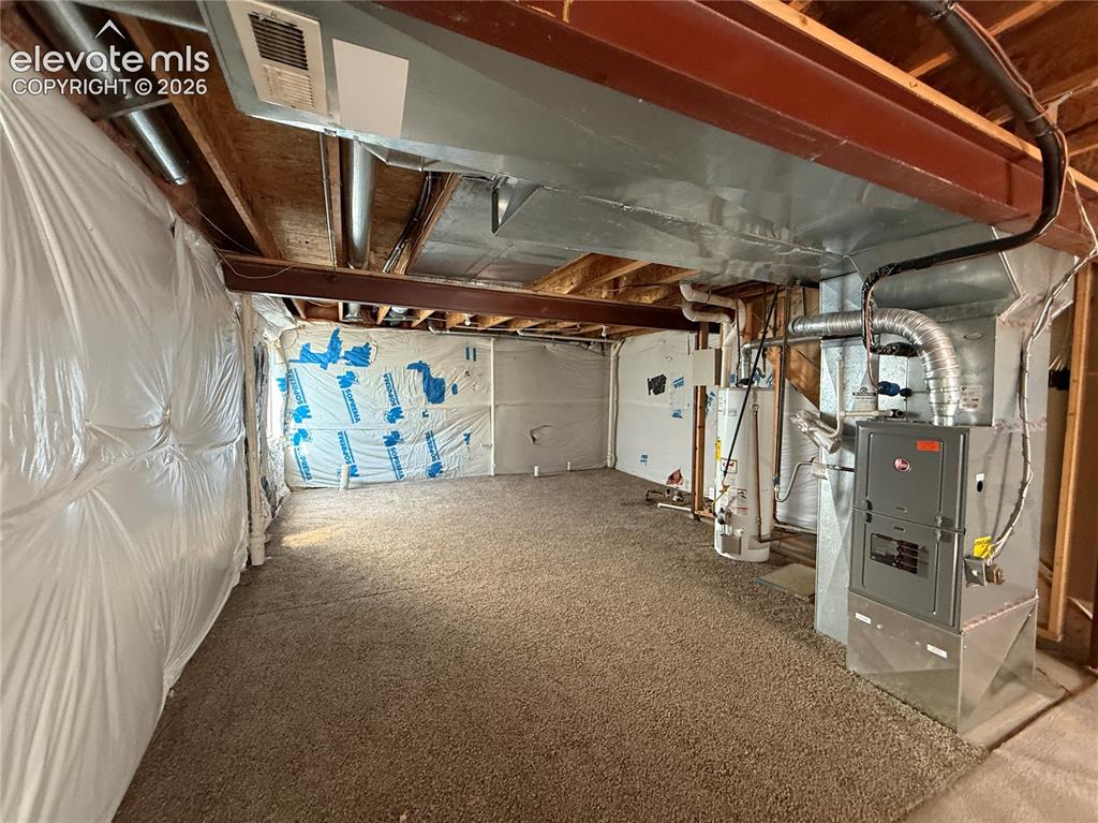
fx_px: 444
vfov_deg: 85.6
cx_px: 549
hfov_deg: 102.1
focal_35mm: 14
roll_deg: +0.0
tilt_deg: +0.2
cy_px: 412
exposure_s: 1/60
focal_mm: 2.22
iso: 400
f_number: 2.2
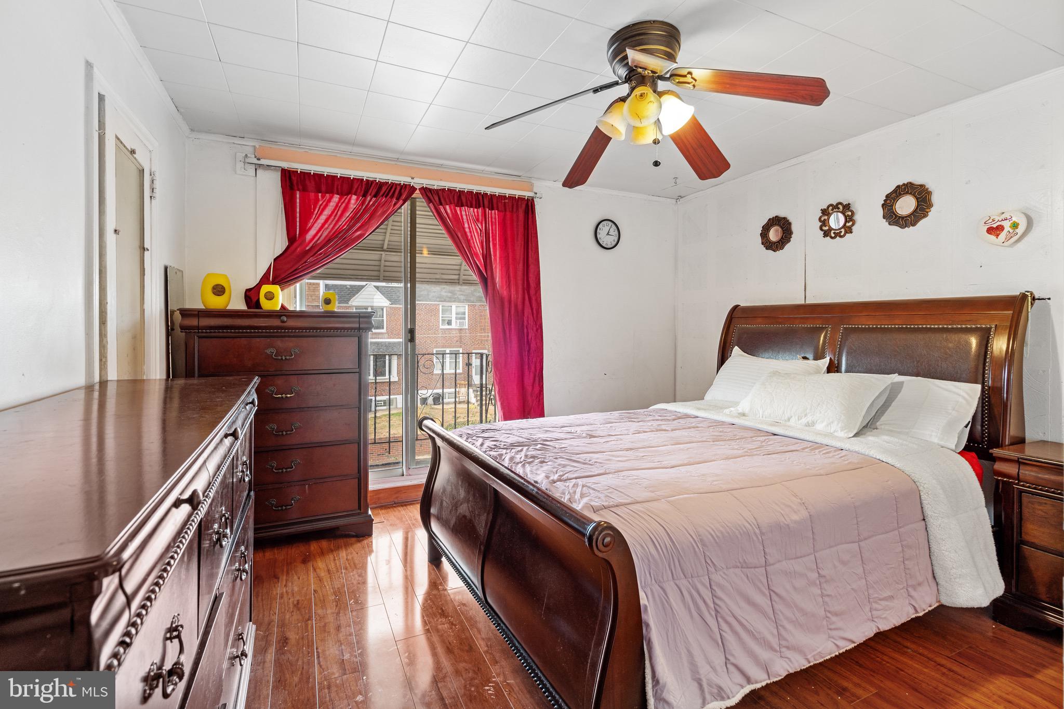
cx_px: 532
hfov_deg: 96.7
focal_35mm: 16
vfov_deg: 73.7
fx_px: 473
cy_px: 354
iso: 250
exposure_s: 1/2
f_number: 8
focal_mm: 16
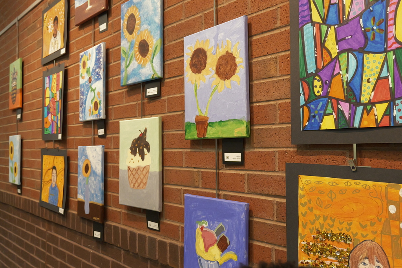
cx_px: 201
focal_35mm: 31
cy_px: 134
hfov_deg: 60.3
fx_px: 346
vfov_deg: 42.3
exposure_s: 1/500
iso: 6400
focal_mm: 25
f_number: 5.3
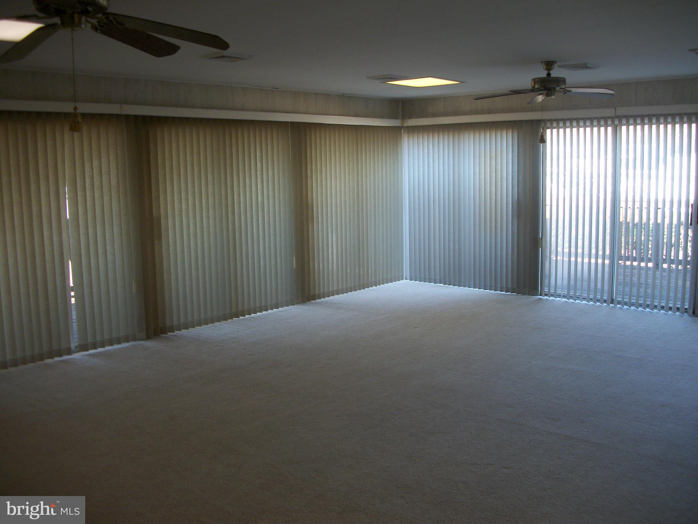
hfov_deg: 56.8
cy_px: 262
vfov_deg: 44.2
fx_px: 645
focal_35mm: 32
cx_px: 349
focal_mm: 5.7
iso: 80
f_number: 2.9
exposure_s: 1/60
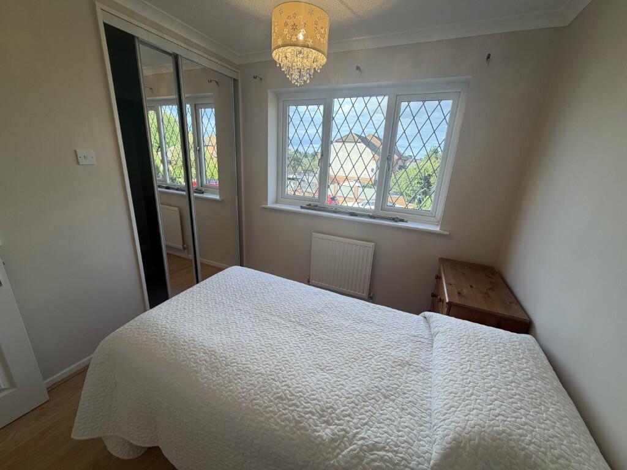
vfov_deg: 85.7
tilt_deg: -17.0
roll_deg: -3.2
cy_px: 235
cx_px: 314
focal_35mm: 14
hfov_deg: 102.1
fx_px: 254
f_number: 2.2
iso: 40
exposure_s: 1/100
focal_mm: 2.22
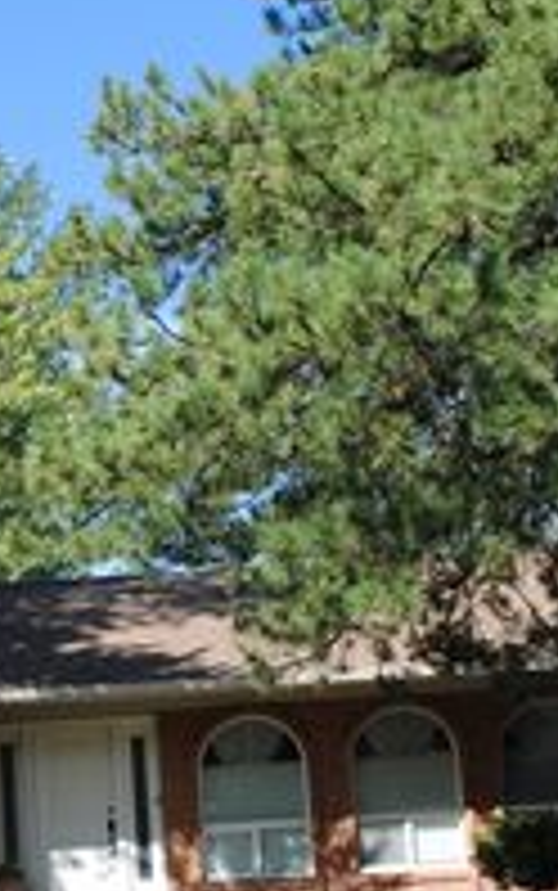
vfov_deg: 24.1
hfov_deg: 15.3
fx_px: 2065
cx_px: 117
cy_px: 644
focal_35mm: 85
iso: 100
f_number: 8
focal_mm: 22
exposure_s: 1/250
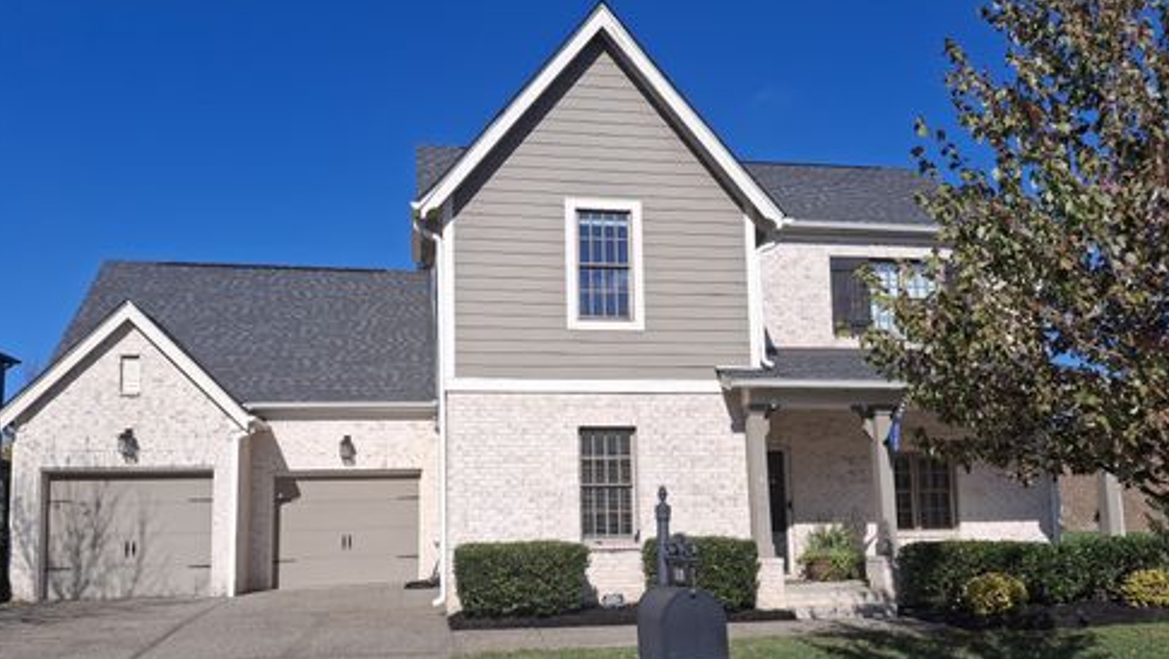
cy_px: 405
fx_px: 868
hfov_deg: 67.9
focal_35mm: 28
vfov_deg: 41.3
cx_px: 584
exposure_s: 1/2793
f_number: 1.8
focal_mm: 4.69
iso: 25
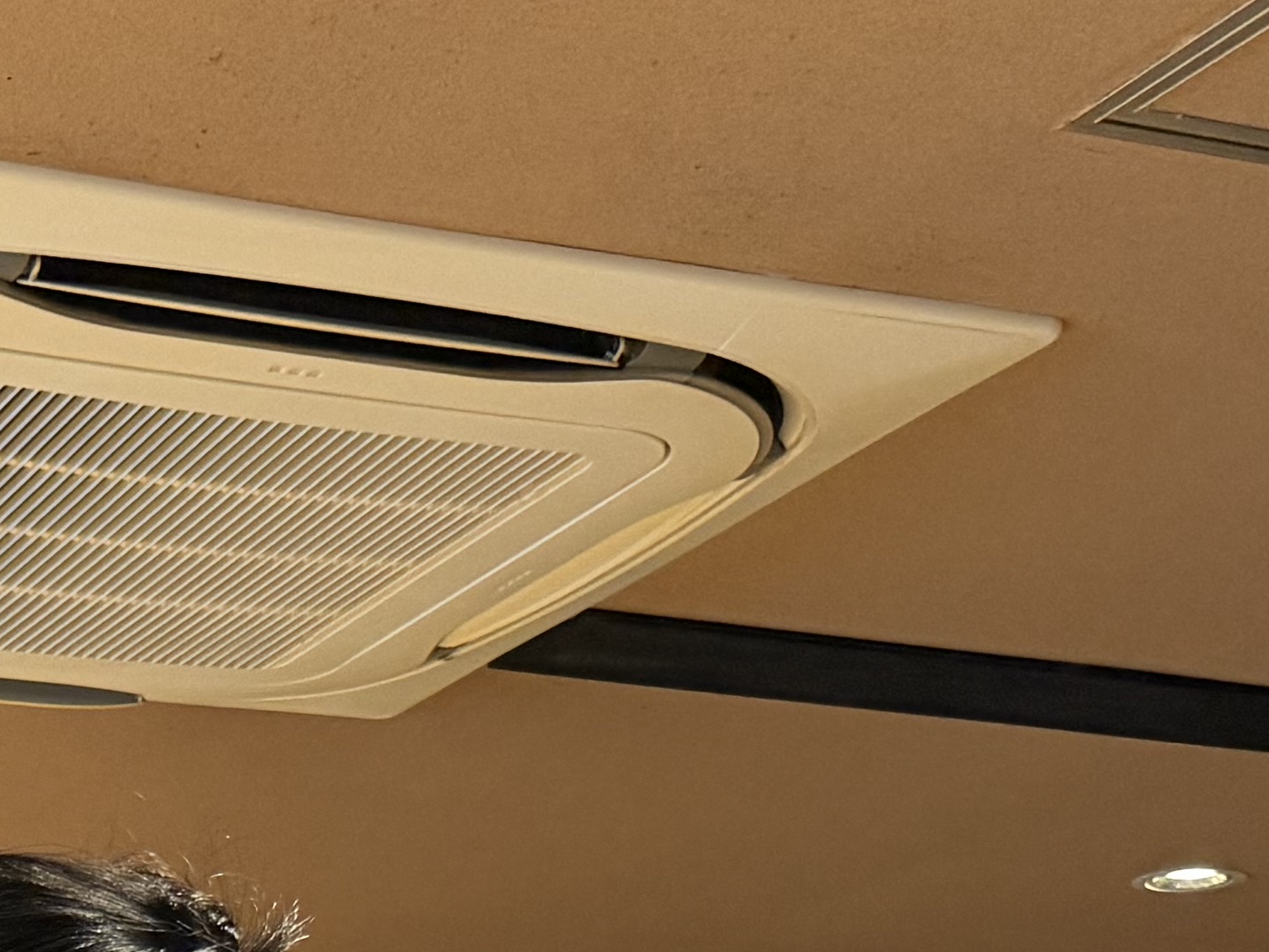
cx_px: -185
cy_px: 1840
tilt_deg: -2.1
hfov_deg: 19.8
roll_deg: -1.1
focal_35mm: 94
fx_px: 3447
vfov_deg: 13.7
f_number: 1.78
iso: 250
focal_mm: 6.76
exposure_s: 1/50
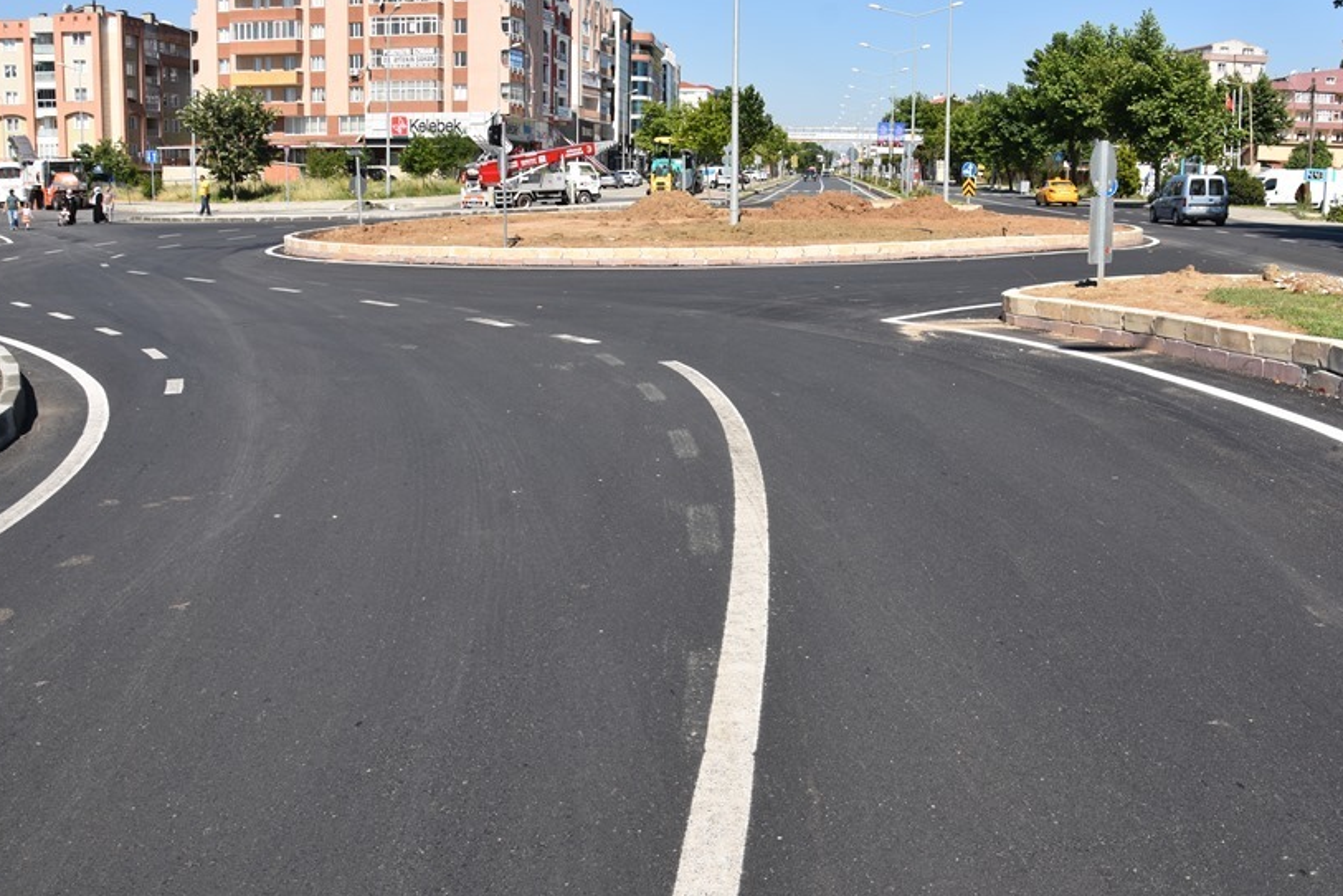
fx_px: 1268
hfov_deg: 55.7
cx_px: 719
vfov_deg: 38.8
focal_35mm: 34
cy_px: 379
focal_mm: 18
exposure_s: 1/250
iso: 100
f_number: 8
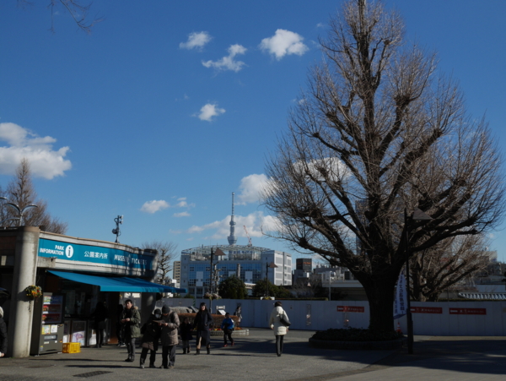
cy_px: 190
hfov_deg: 46.8
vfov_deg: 36.0
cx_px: 253
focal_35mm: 40
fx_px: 585
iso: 200
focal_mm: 20
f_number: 10
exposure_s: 1/400
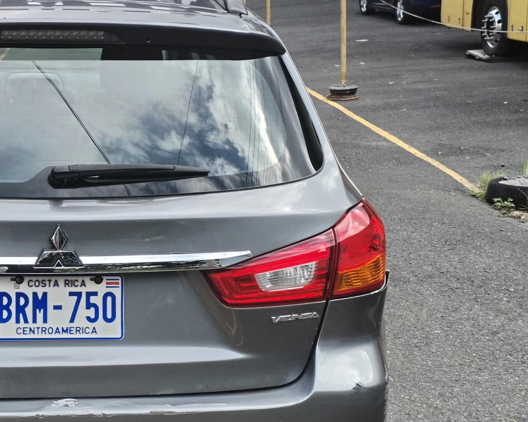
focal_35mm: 68
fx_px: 1063
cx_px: 51
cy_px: 244
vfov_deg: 22.5
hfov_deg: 26.9
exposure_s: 1/720
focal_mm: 4.75
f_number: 1.8
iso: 100
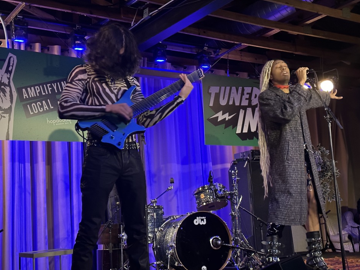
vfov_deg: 28.0
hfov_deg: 36.8
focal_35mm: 52
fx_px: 541
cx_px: 184
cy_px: 135
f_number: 1.78
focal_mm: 6.86
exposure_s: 1/27
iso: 640
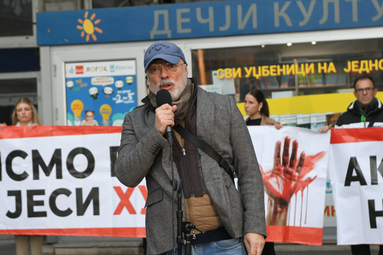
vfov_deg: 13.0
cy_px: 128
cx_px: 192
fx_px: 1117
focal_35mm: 105
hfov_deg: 19.5
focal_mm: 70
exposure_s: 1/320
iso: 1000
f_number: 4
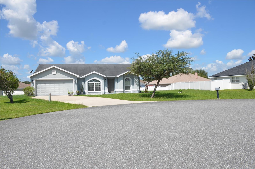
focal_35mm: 27
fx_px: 191
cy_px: 84
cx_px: 128
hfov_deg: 67.5
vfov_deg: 47.7
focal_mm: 18
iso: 100
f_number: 8
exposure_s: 1/250
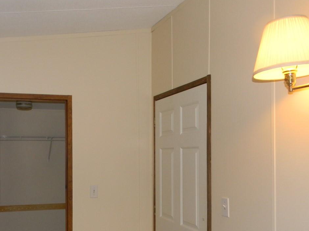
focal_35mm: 43
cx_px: 121
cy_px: 147
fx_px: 384
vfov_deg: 33.4
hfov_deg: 43.6
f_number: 3.5
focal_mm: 5
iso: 200
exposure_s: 1/26
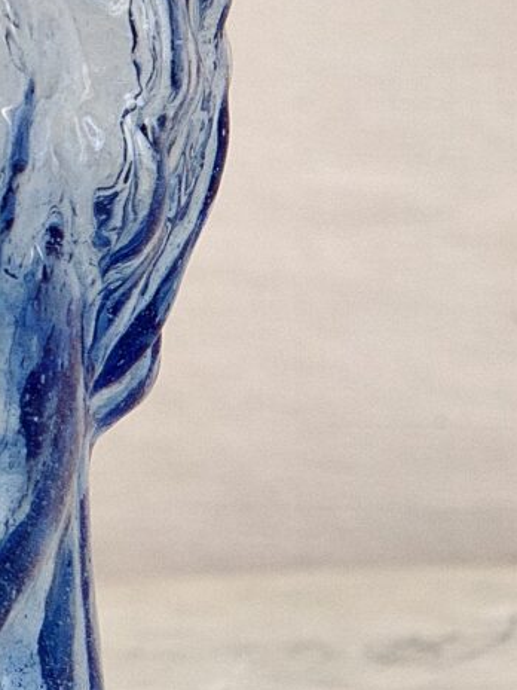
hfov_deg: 3.5
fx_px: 8443
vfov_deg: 4.7
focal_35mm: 424
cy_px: 6
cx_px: -192
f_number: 3.9
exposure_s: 1/125
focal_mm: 48
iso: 200
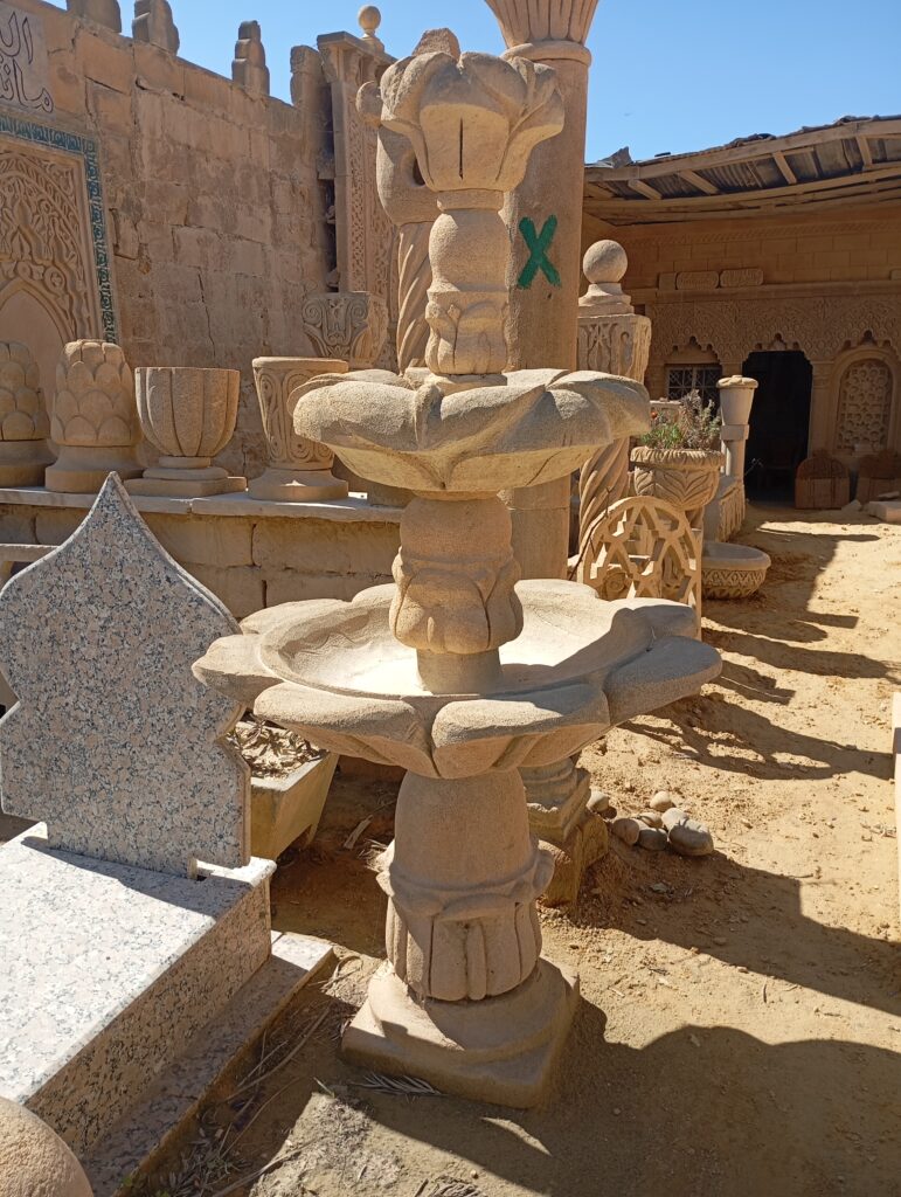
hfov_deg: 49.9
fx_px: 969
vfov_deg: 63.4
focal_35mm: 28
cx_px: 450
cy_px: 598
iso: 100
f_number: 1.8
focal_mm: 4.27
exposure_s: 1/531
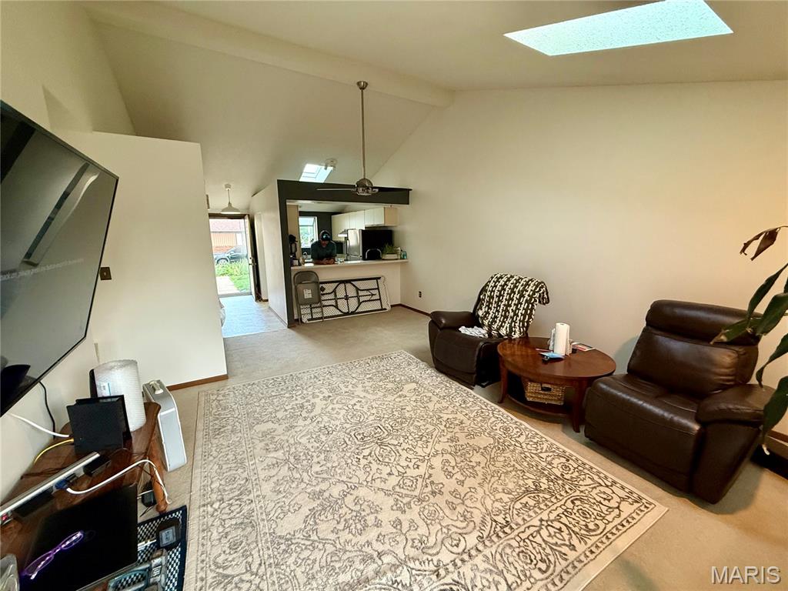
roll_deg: +1.2
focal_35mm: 14
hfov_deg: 102.1
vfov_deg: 85.7
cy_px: 296
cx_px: 394
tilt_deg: -11.1
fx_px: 319
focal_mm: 2.22
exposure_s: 1/60
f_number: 2.2
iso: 400
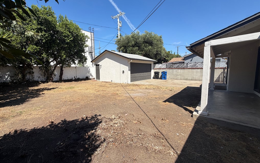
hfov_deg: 101.5
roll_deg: +0.7
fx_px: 106
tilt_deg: -5.3
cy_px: 80
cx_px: 131
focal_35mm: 15
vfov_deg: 74.8
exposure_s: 1/770
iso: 25
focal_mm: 2.22
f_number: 2.2
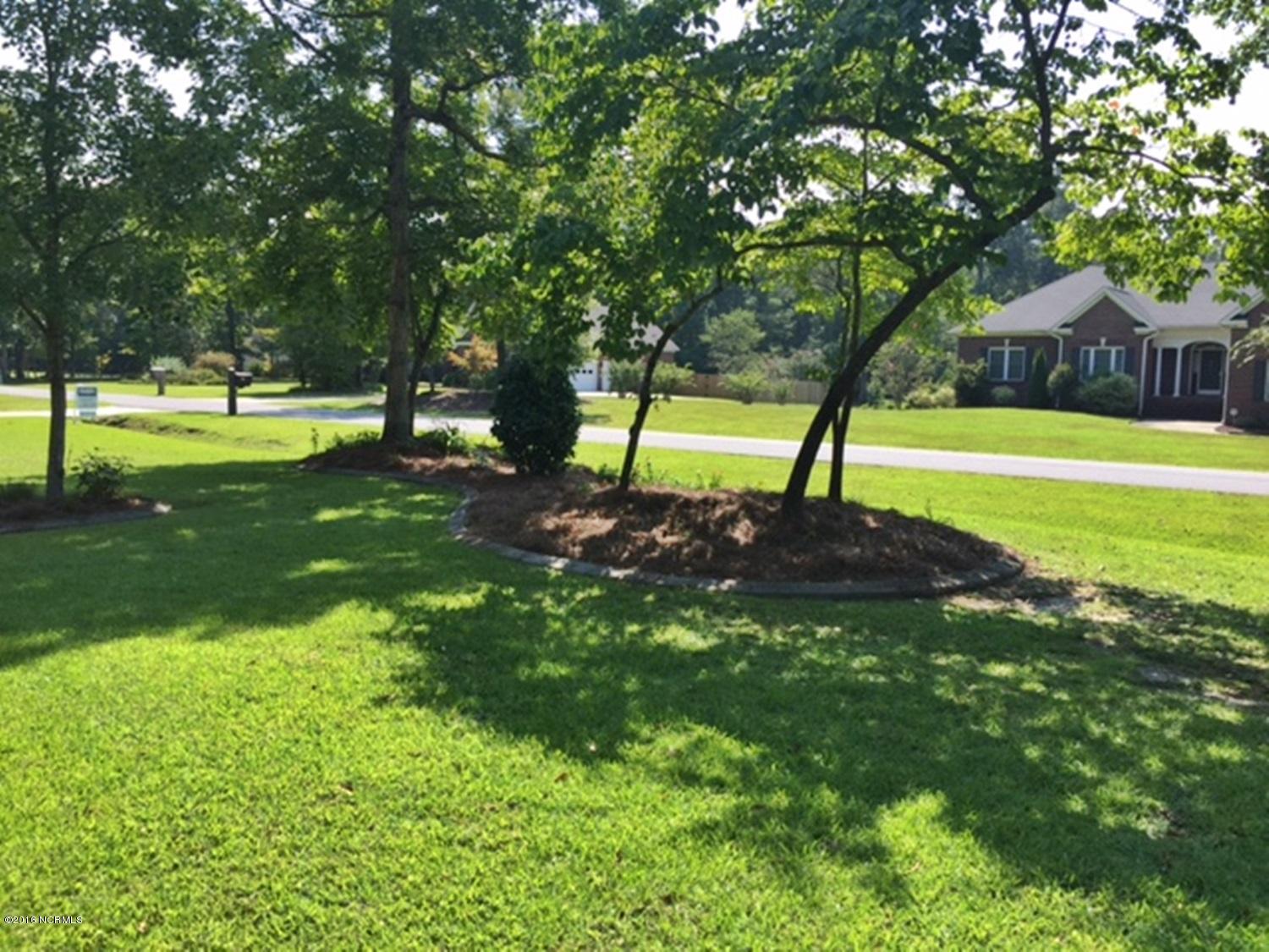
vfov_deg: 48.2
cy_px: 476
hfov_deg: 61.7
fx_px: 1063
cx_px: 634
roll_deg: -2.2
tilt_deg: -6.3
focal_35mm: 29
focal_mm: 4.15
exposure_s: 1/682
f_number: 2.2
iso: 32
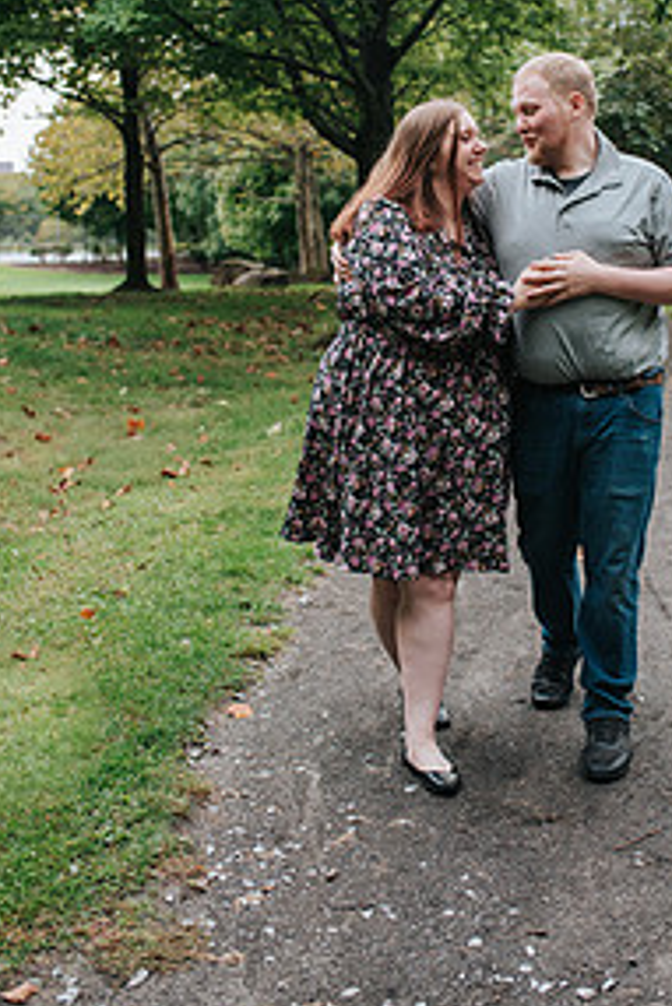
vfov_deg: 35.7
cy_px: 303
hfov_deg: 24.4
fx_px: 1538
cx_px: 493
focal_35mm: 55
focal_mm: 35
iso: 1000
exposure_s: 1/400
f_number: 3.2
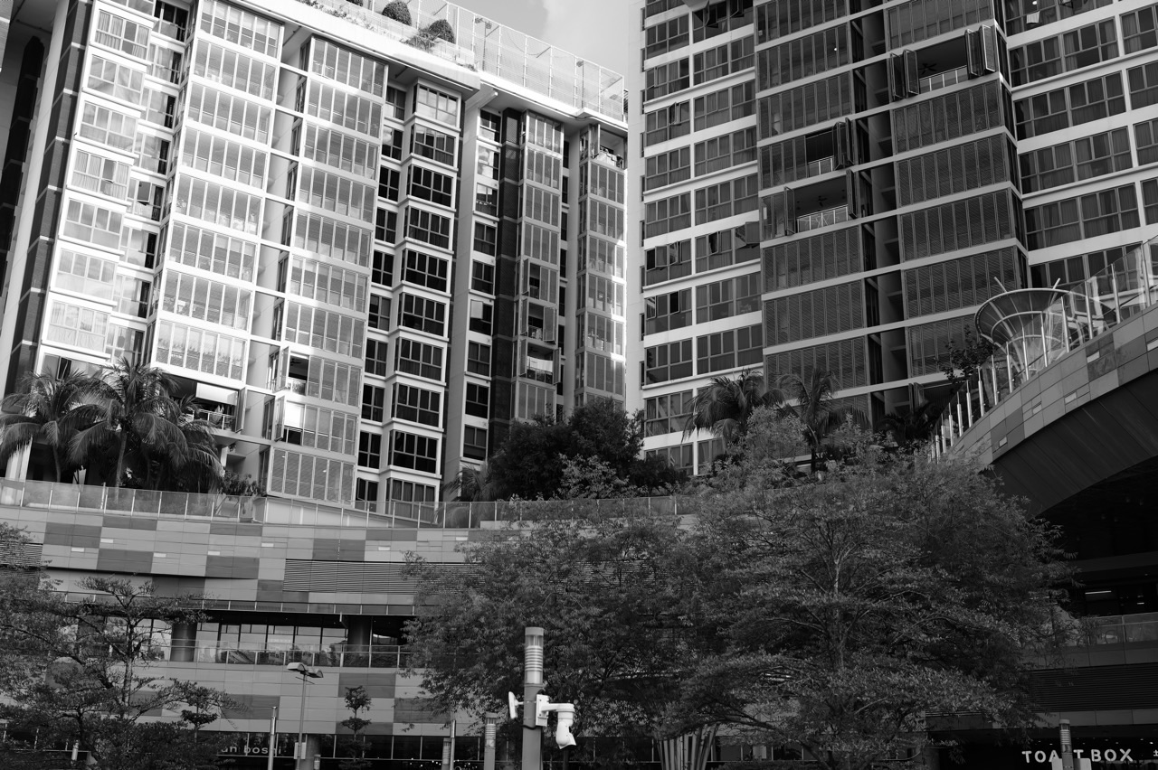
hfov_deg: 45.5
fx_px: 1382
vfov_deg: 31.2
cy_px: 385
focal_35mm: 43
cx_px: 579
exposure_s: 1/200
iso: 100
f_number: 4.5
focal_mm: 43
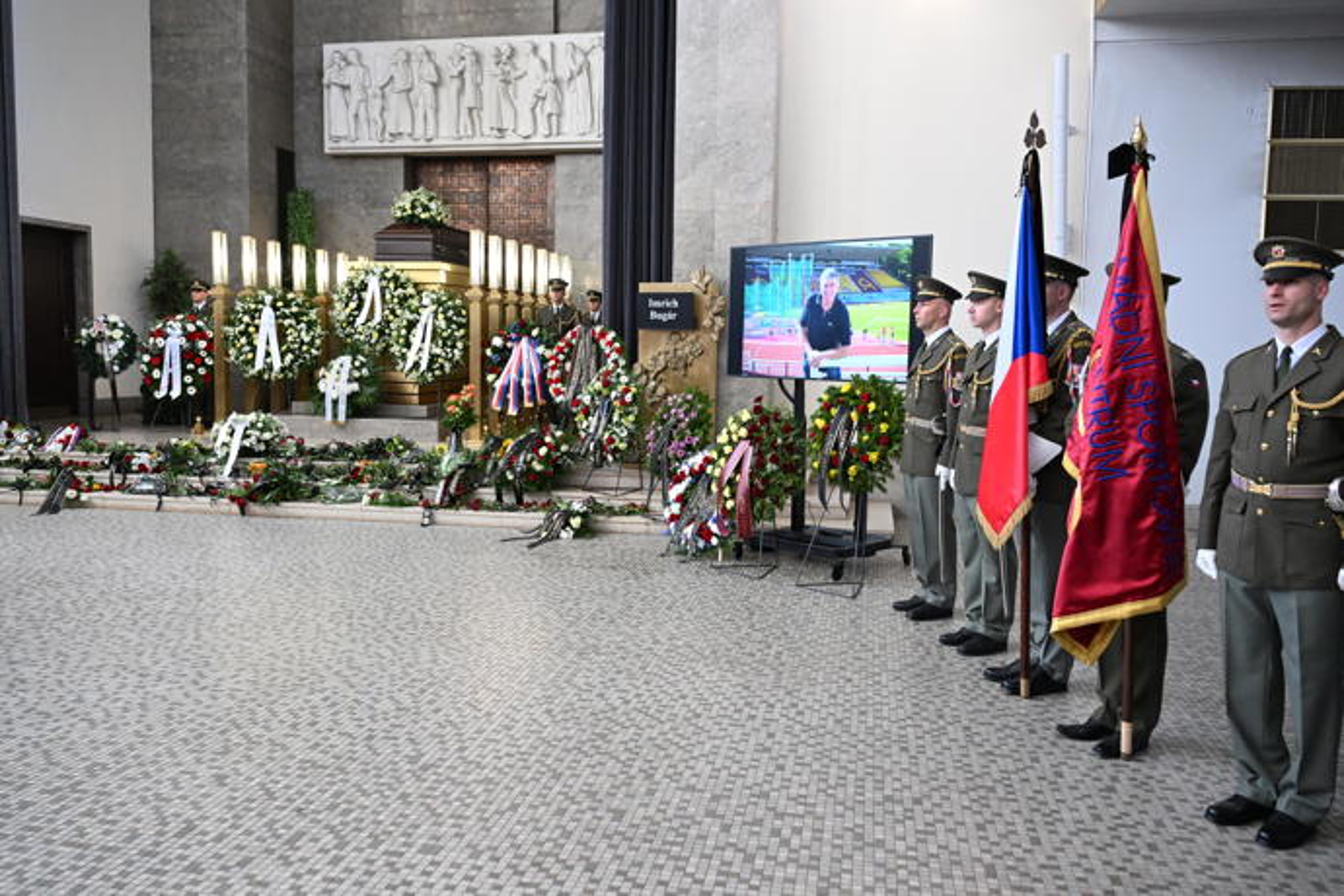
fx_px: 1120
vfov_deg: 43.6
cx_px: 672
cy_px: 448
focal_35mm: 30
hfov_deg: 61.9
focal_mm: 30
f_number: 5
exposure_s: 1/320
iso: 5000
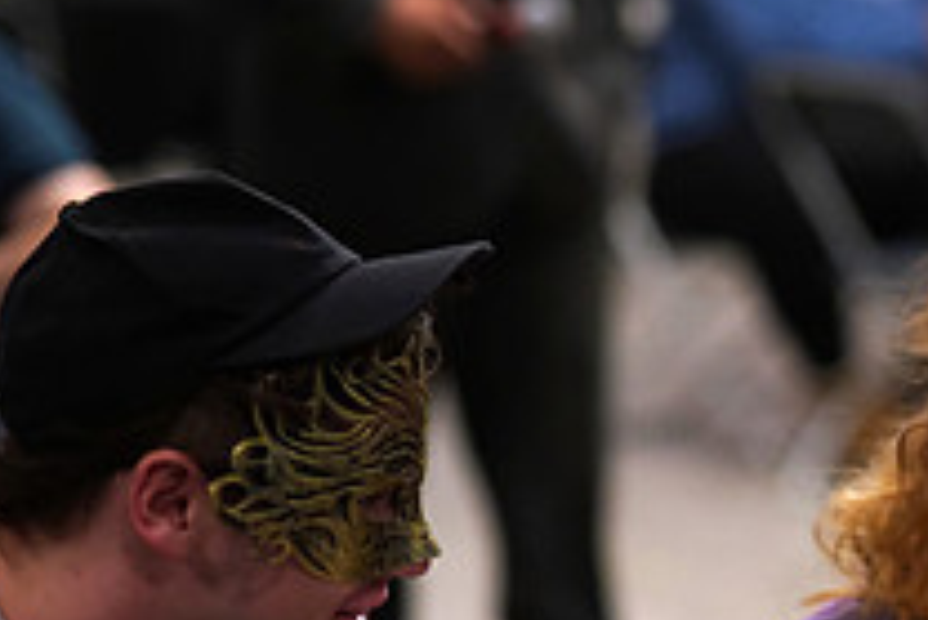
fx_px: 6113
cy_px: 685
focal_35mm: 237
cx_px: 1196
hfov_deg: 8.6
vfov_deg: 5.8
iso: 2500
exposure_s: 1/125
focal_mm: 85
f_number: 1.8
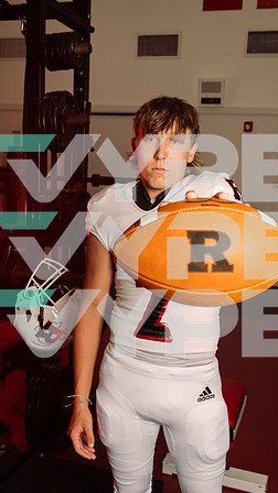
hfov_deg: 29.7
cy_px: 246
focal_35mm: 40
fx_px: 524
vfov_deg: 50.5
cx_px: 154
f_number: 6.3
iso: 250
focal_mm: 38
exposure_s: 1/250
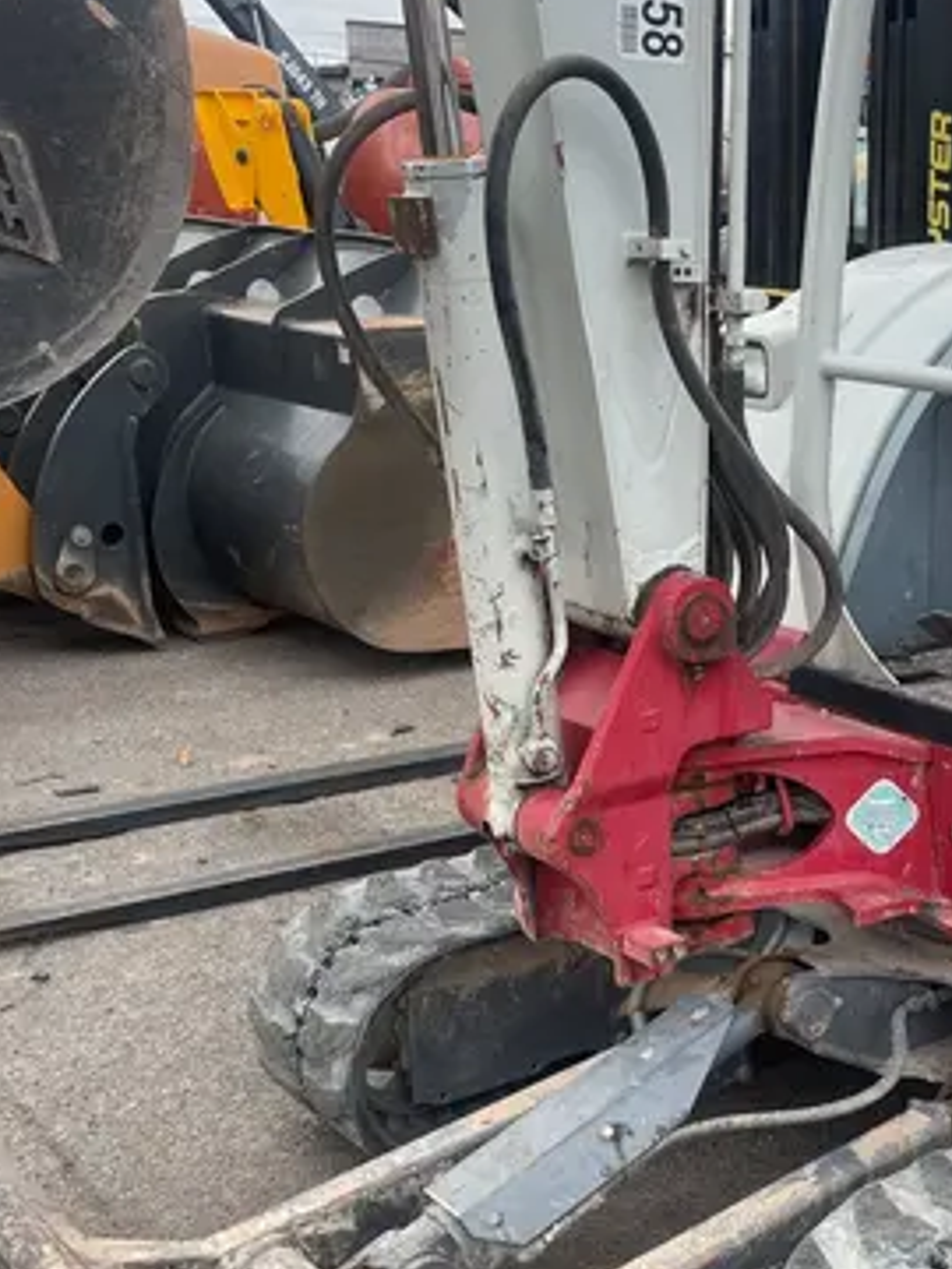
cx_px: 829
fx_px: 1943
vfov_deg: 35.7
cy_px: 869
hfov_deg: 26.7
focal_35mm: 53
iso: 32
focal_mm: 4.2
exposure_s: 1/121
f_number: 1.6
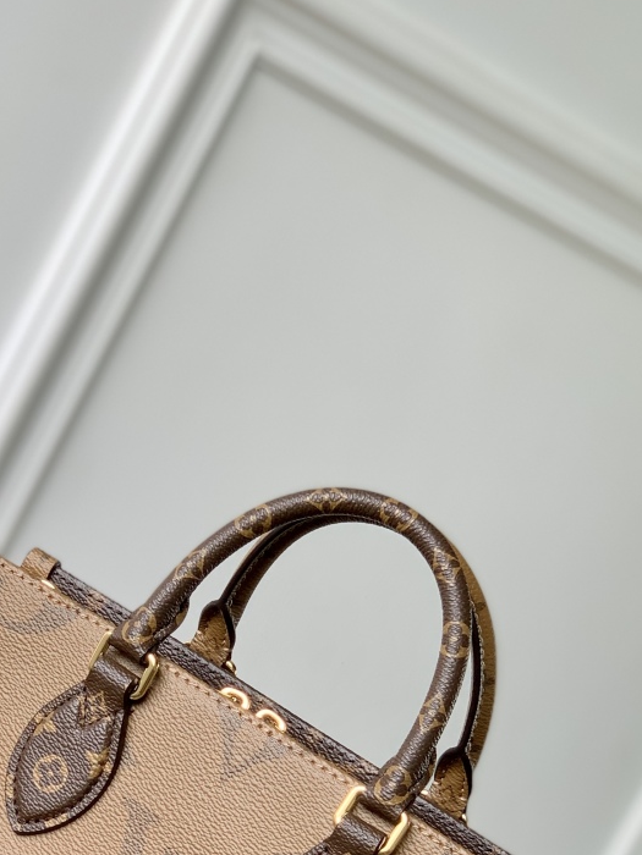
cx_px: 170
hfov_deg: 13.8
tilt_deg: -12.2
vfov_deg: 18.0
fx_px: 2646
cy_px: 798
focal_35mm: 107
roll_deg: -28.5
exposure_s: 1/122
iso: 20
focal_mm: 6
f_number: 2.4
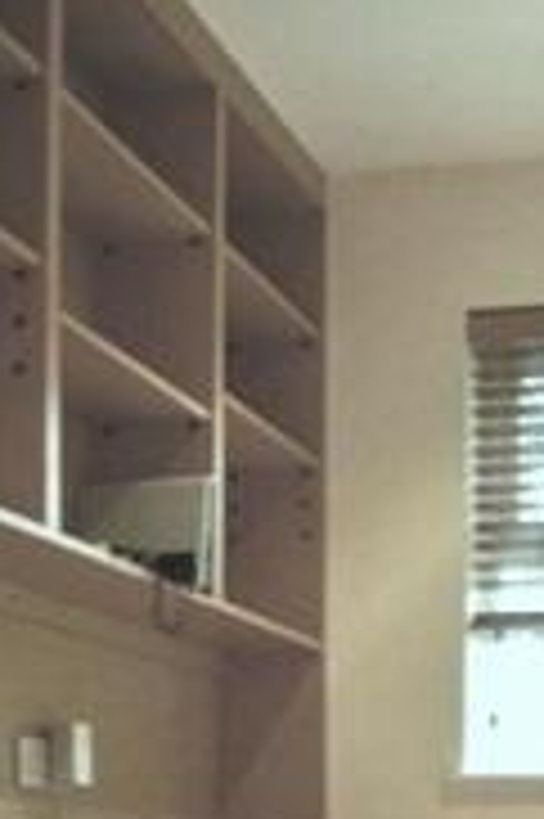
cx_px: 578
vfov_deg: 27.5
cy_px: 965
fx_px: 1476
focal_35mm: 65
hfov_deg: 20.1
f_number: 4
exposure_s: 1/60
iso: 400
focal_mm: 18
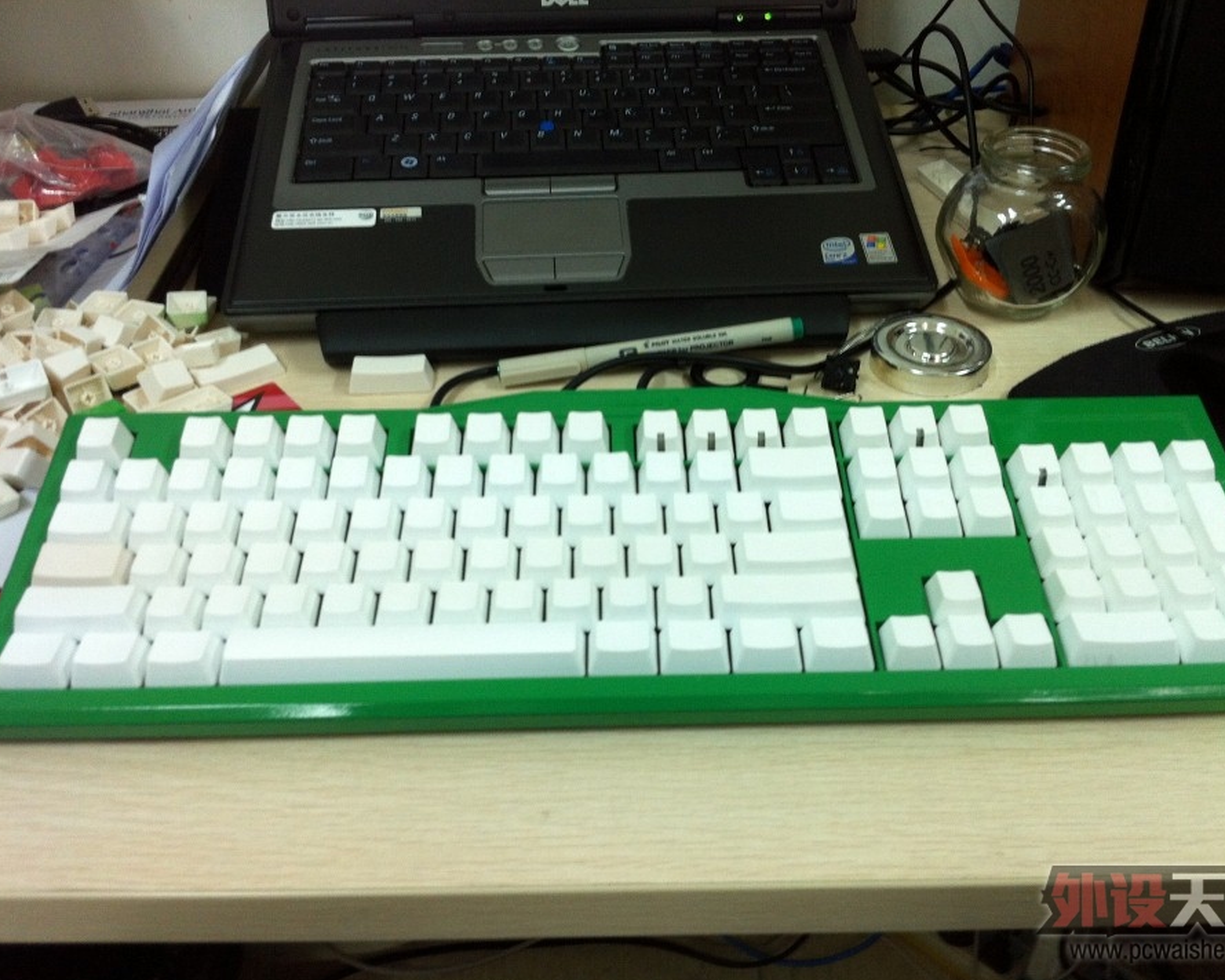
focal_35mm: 37
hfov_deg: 49.1
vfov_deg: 40.1
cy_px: 493
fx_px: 1341
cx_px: 642
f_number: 2.8
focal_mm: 3.85
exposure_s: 1/15
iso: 100
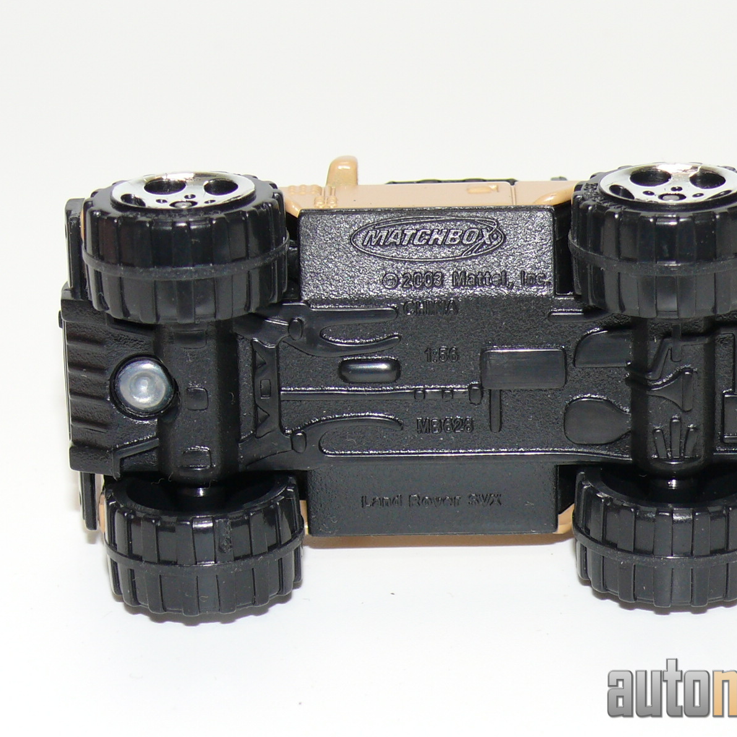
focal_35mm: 133
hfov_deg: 13.1
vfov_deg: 13.1
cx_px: 465
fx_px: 3204
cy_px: 369
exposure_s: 1/30
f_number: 4
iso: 100
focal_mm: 14.1
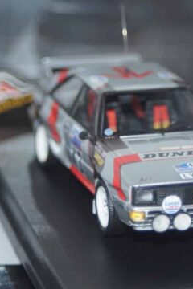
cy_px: 148
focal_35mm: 200
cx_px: 143
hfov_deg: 6.9
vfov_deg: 10.3
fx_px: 1608
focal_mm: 80
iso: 500
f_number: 5.6
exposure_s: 1/125
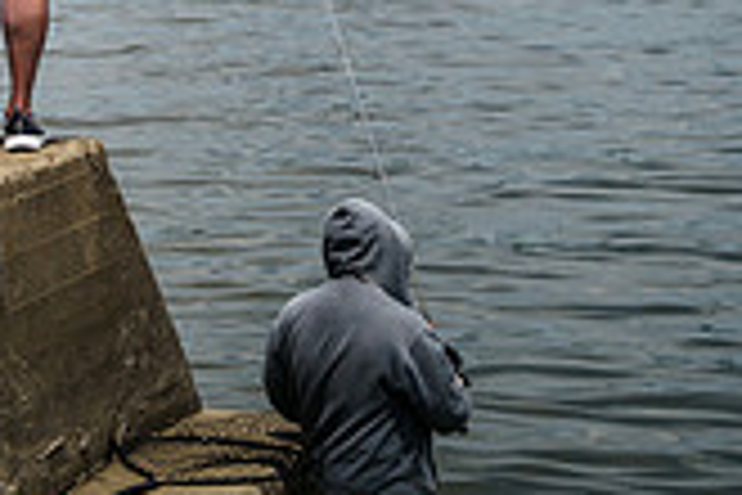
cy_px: -215
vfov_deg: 8.7
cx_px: -343
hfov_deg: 12.7
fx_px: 3174
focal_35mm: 154
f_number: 4.5
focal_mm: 42.8
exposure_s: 1/3200
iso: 200
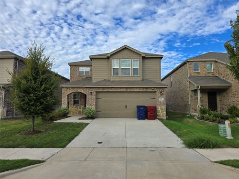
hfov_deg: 73.9
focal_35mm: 23
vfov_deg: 58.9
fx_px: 159
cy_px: 90
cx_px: 120
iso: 12
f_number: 1.7
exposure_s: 1/466
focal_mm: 6.3
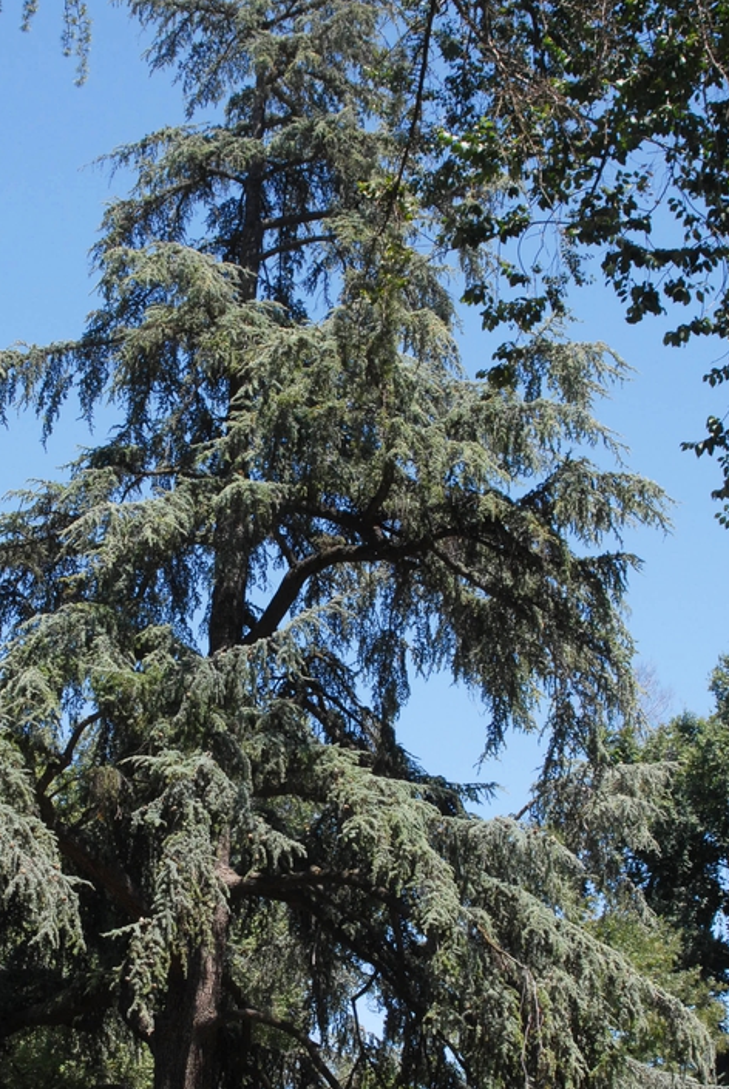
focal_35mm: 61
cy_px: 718
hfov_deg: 22.2
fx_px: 1847
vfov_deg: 32.6
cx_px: 237
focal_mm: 28
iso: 400
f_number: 9
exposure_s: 1/320
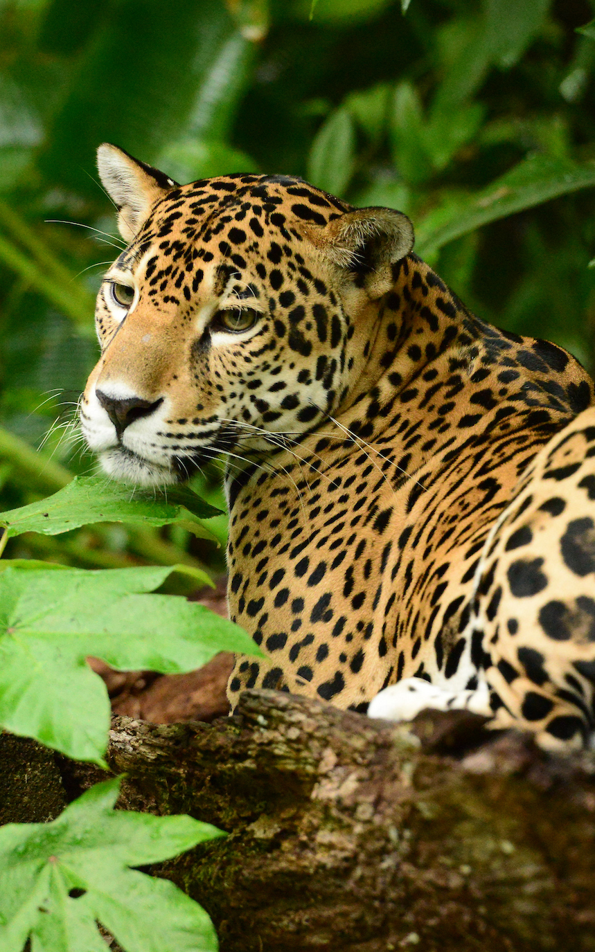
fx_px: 9239
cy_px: 478
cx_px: 434
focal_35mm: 356
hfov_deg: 3.7
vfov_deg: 5.9
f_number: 4
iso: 6400
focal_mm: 200
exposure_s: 1/1250
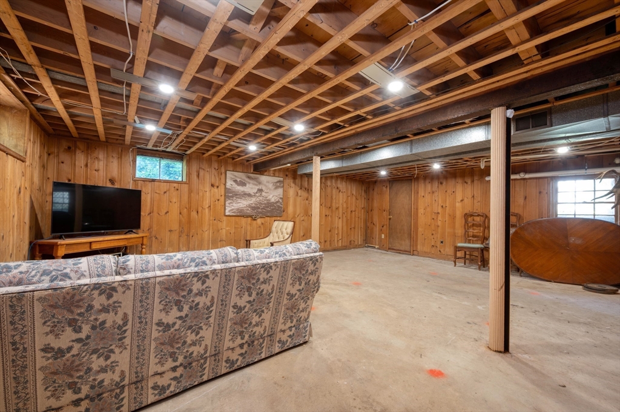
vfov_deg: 81.1
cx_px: 310
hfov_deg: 104.3
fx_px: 241
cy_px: 206
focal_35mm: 14
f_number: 10
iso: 200
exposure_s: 1.6
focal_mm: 14
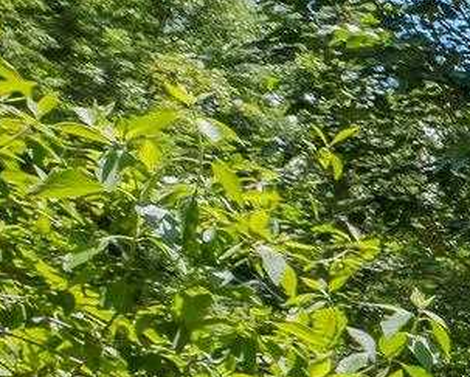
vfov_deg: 14.6
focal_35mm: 95
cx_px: 1576
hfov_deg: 10.1
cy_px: 634
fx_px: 1323
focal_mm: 10
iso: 250
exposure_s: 1/100
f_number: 8
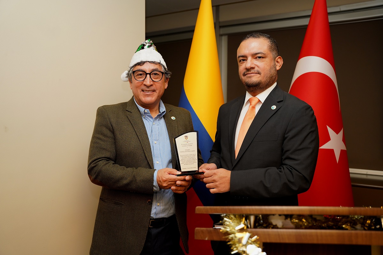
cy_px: 128
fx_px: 331
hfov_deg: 60.1
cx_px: 192
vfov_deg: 42.2
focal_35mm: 31
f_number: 2.8
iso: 640
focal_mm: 31.1
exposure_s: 1/500
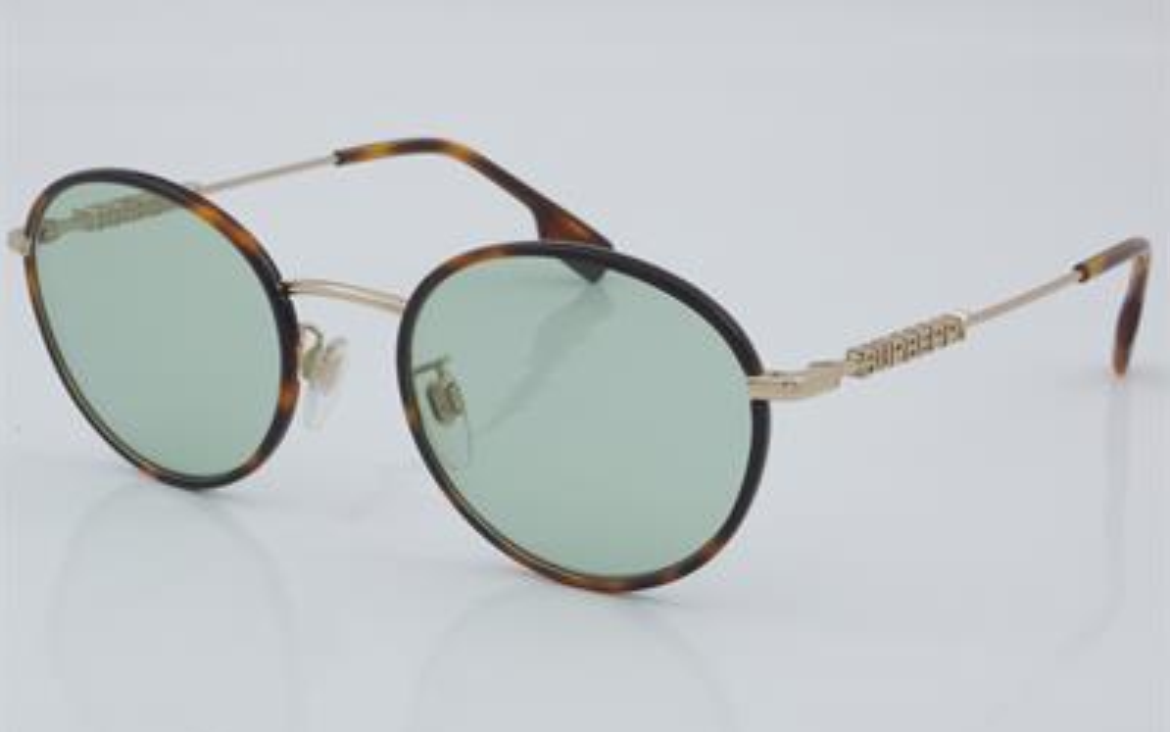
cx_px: 585
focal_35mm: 85
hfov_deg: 24.5
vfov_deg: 15.5
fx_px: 2696
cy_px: 365
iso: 100
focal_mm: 55
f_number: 32
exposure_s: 1/4
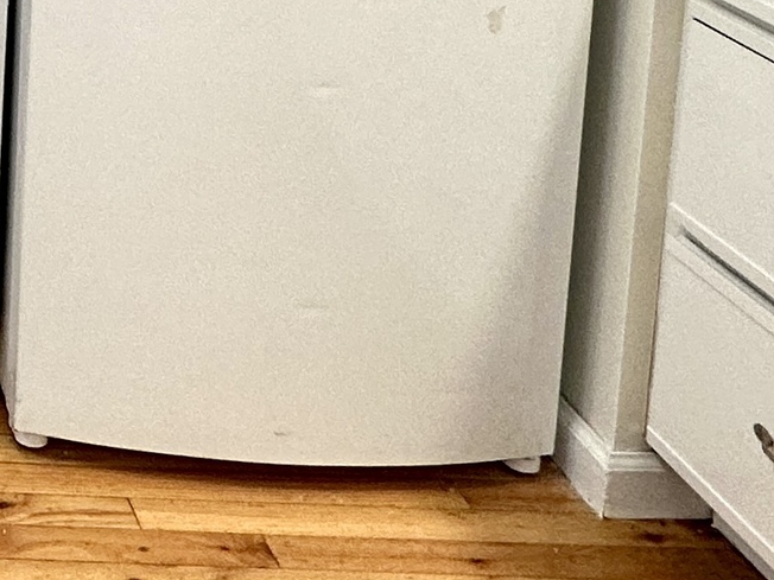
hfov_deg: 23.5
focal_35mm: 66
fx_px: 1476
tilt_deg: -6.9
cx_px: -387
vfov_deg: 18.8
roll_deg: -0.9
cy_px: -358
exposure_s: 1/120
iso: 125
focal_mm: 2.22
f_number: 2.2
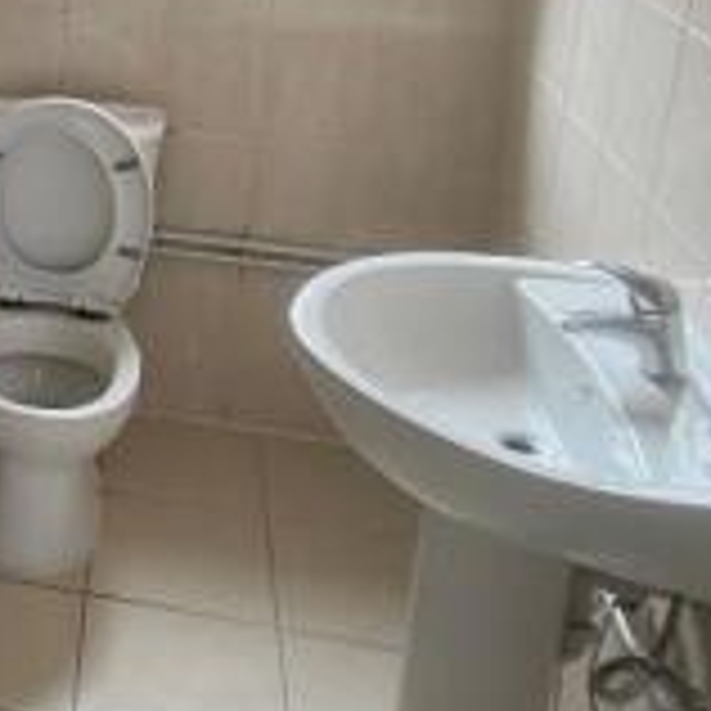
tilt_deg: -16.5
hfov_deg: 18.4
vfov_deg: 20.0
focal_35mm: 85
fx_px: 1975
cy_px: 56
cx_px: -322
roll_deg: +2.1
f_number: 1.6
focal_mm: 5.1
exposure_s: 1/50
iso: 100
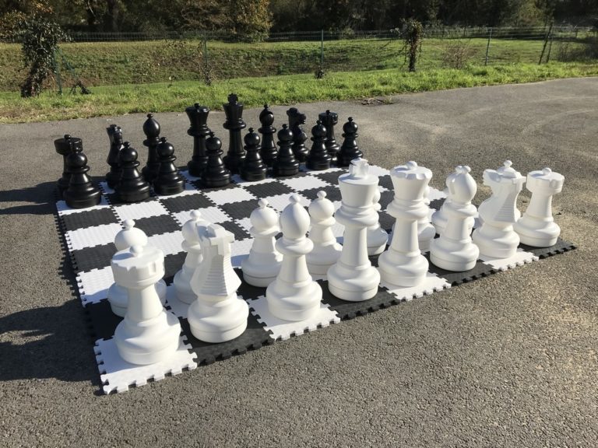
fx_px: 484
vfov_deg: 49.7
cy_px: 224
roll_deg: -0.6
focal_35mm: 28
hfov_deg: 63.4
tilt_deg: -22.8
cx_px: 299
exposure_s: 1/3546
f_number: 1.8
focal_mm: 3.99
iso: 20
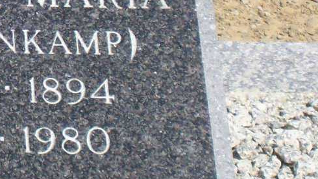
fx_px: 2429
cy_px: 10
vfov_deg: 4.2
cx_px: 1
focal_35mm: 288
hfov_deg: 7.5
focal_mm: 18
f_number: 4.8
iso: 80
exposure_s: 1/590
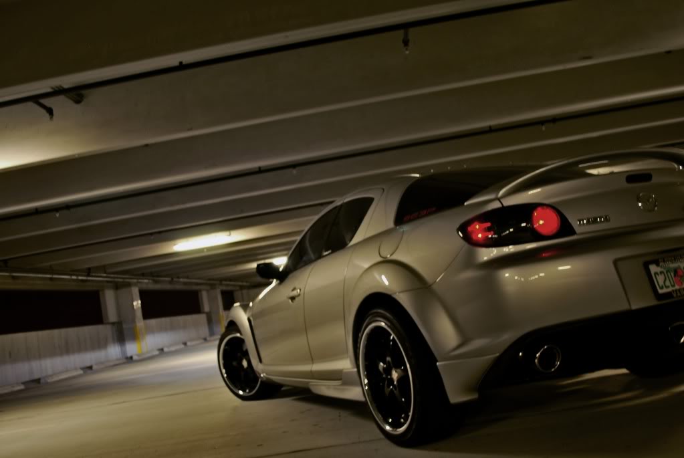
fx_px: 685
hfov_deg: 53.1
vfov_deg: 37.0
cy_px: 229
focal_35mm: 36
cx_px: 342
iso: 100
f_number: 4.2
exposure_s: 1/2.5
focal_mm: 24
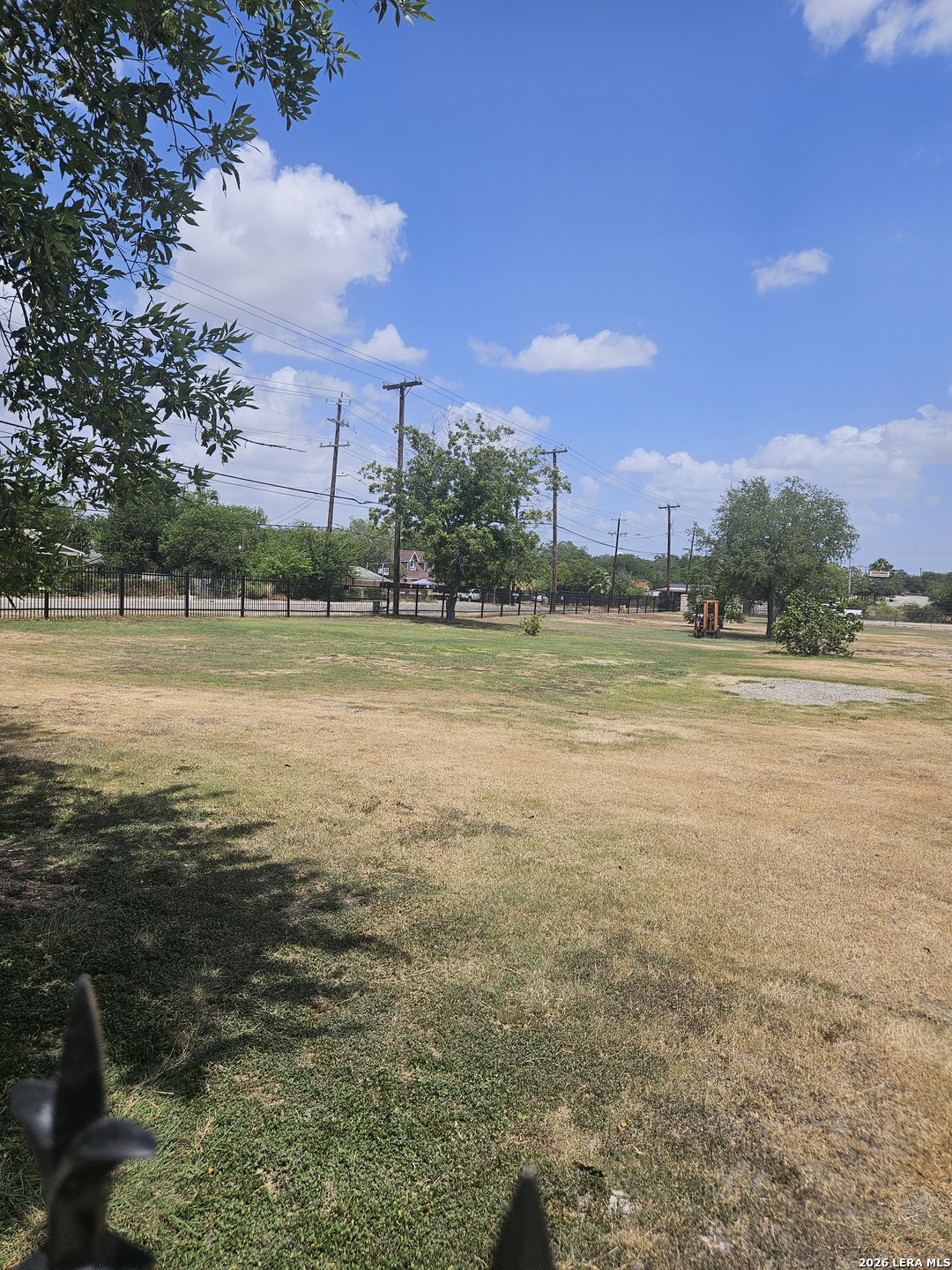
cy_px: 635
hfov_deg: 58.9
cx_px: 476
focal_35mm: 23
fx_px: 843
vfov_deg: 73.9
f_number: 1.8
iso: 25
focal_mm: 5.4
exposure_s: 1/3160
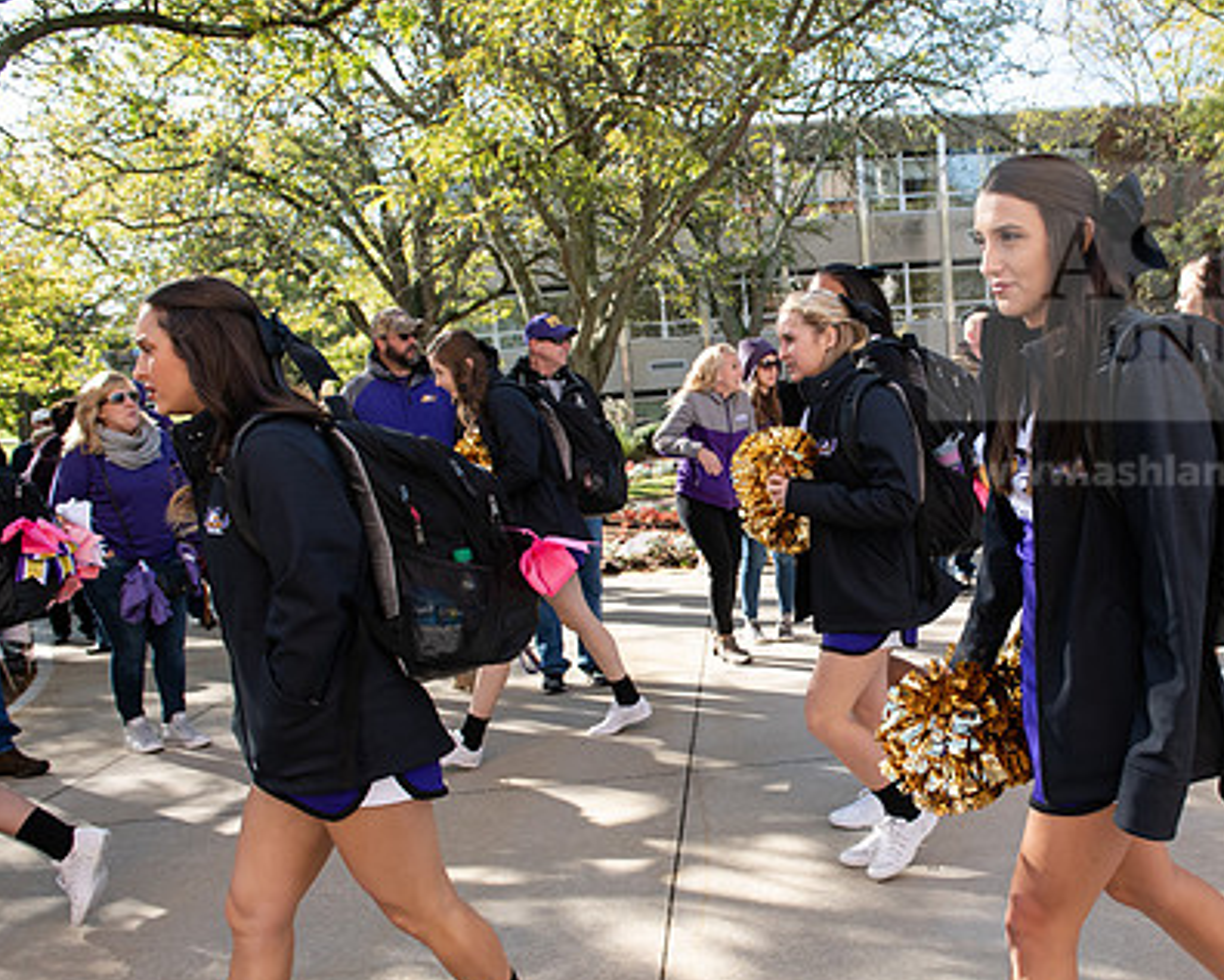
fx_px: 1196
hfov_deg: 53.0
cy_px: 536
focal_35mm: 33
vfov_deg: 44.5
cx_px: 835
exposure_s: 1/320
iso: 320
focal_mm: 24
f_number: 5
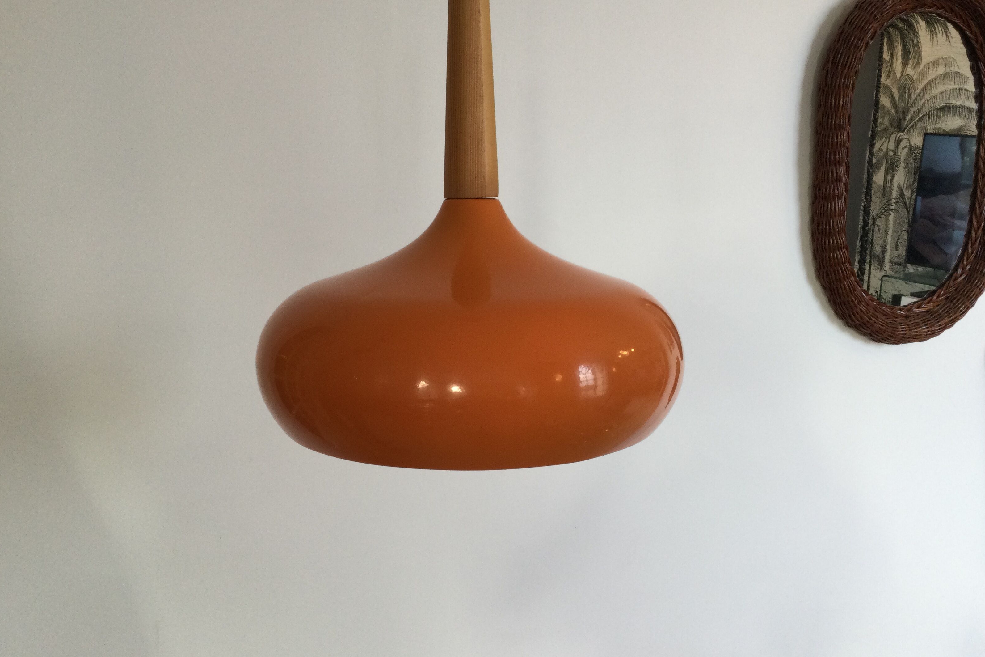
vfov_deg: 40.0
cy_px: 314
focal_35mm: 33
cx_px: 491
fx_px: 903
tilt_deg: -8.1
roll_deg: +0.4
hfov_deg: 57.2
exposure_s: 1/33
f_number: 2.4
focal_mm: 3.3
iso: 32
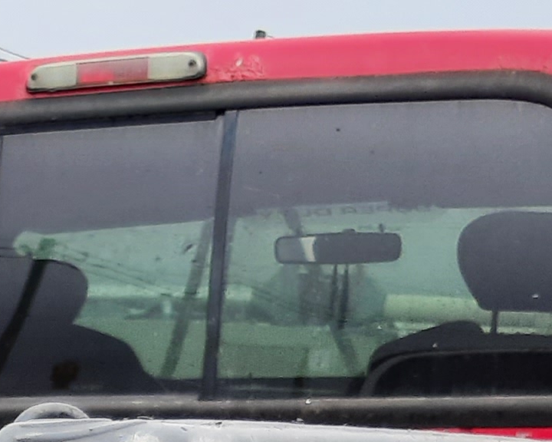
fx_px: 2304
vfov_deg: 10.2
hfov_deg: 12.4
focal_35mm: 141
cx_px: -478
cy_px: 832
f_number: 1.7
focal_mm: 3.92
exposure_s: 1/423
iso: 40
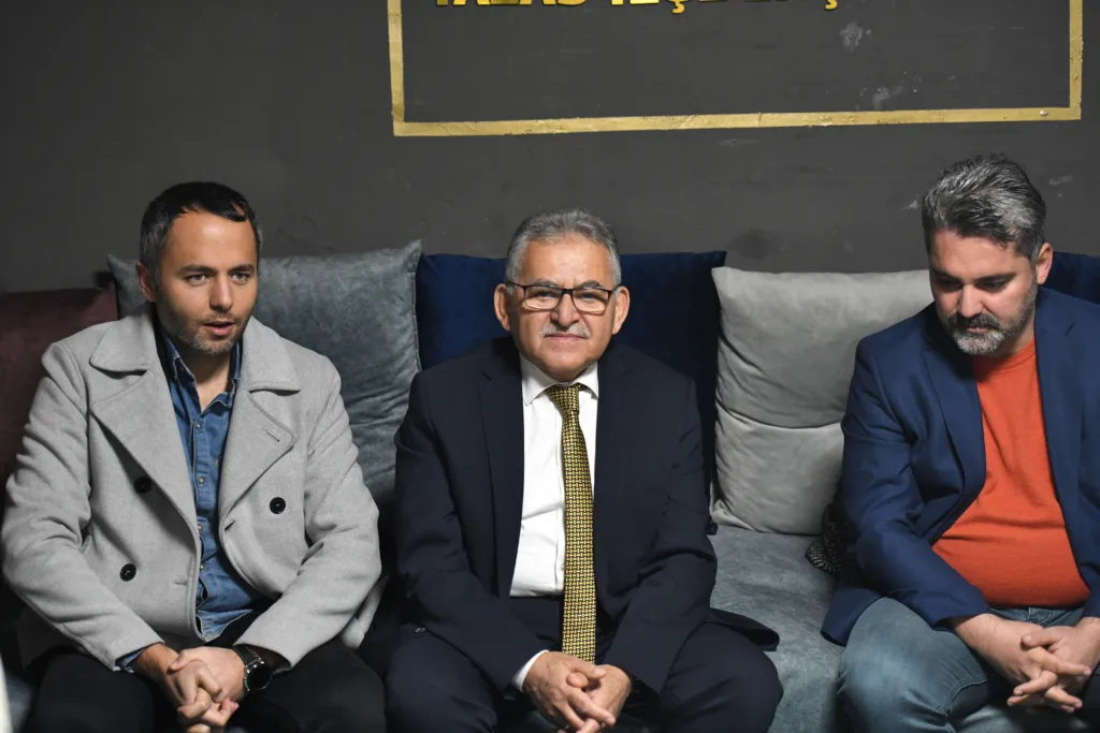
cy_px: 366
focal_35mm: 70
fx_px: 2139
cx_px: 550
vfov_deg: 19.5
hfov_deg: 28.8
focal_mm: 70
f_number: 3.2
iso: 4000
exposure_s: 1/100
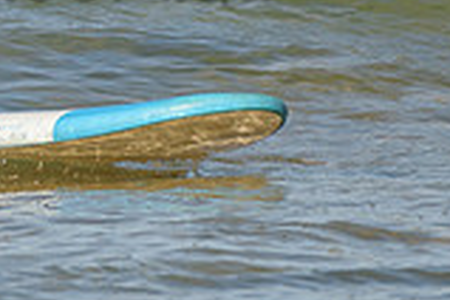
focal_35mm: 2231
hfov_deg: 0.9
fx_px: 27885
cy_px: -188
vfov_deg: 0.6
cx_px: -203
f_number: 5.6
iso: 250
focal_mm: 500
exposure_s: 1/2000
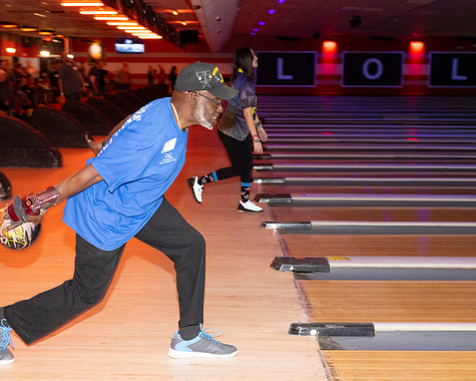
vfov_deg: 24.1
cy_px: 258
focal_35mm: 63
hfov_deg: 30.0
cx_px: 195
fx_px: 888
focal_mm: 41
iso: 2000
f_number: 5.6
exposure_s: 1/100
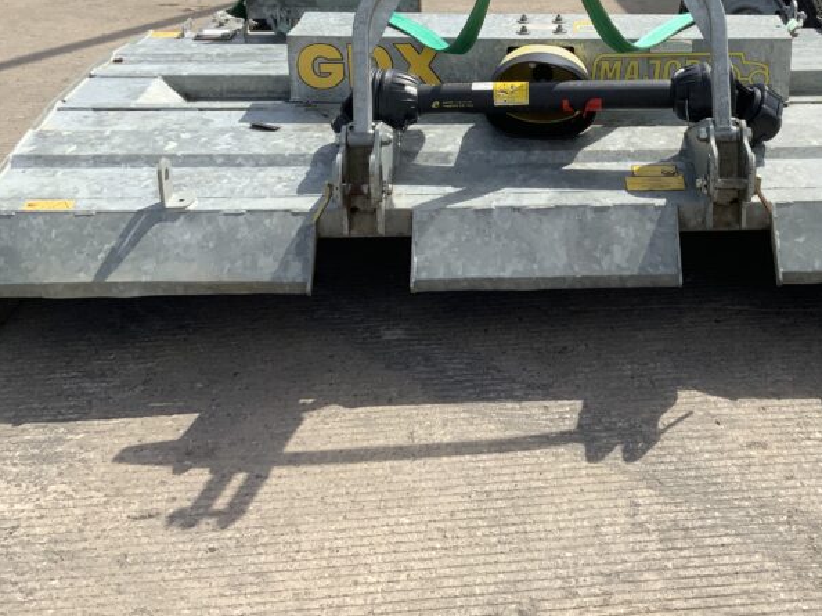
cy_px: 86
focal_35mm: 50
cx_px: 595
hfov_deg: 37.5
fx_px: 1187
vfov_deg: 28.2
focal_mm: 3
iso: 16
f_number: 1.8
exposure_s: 1/1730
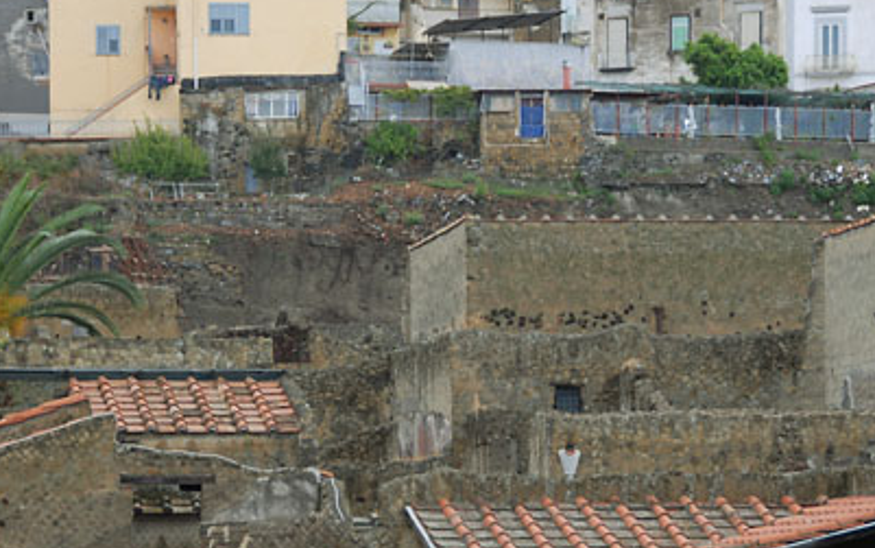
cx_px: 406
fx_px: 4628
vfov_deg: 6.8
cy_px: 281
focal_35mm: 194
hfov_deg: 10.8
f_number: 5
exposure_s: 1/60
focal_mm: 82
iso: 100
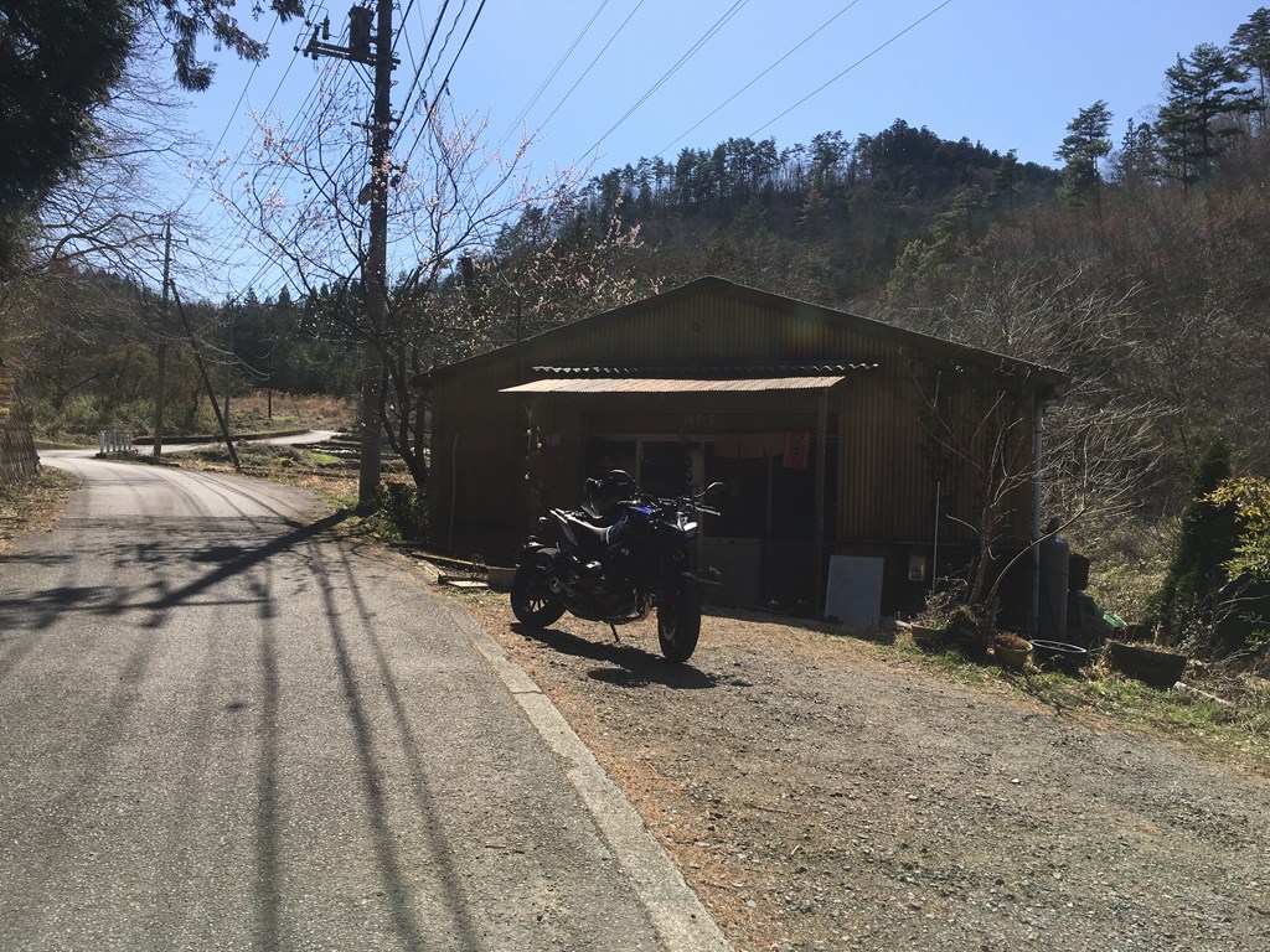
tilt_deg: +1.9
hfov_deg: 61.7
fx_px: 1064
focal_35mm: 29
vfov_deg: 48.2
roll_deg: -1.4
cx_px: 635
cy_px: 476
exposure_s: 1/1709
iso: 25
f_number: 2.2
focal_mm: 4.15
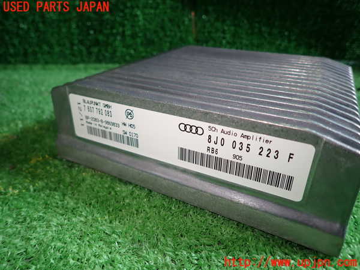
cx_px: 180
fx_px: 260
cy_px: 135
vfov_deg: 54.9
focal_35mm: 25
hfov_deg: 69.4
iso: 125
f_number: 2
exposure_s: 1/60
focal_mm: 4.5
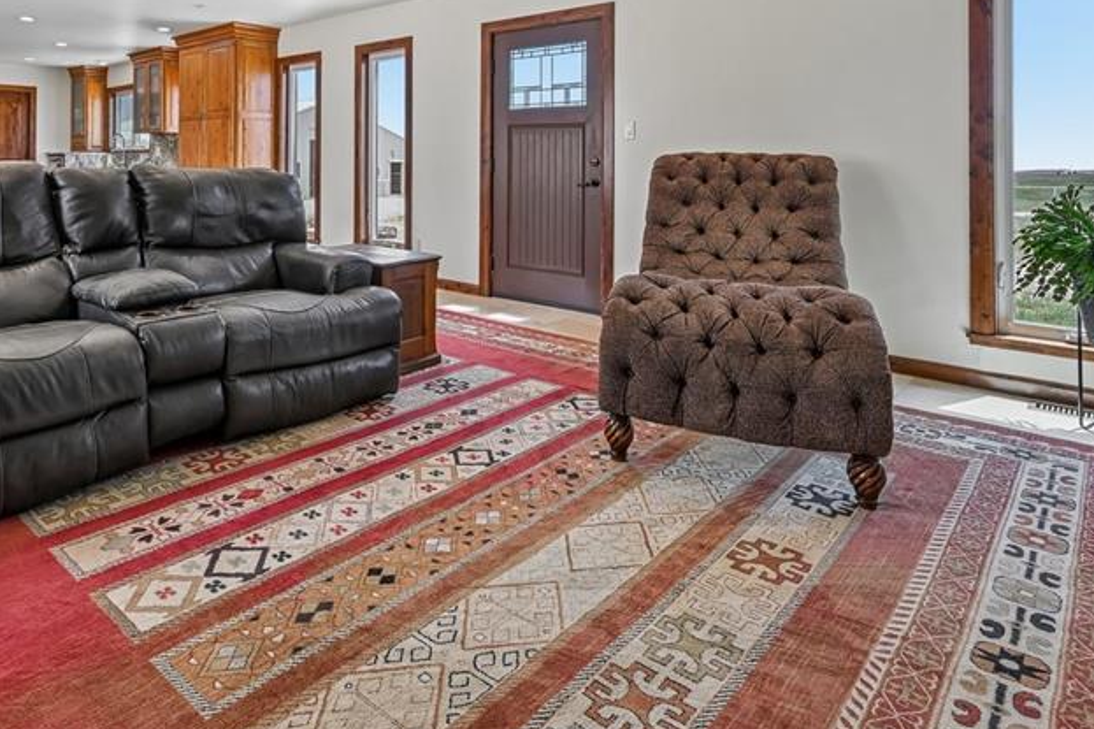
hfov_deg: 73.7
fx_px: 699
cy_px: 139
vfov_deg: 51.4
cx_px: 362
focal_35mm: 23
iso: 250
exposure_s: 1/15
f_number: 10
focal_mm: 14
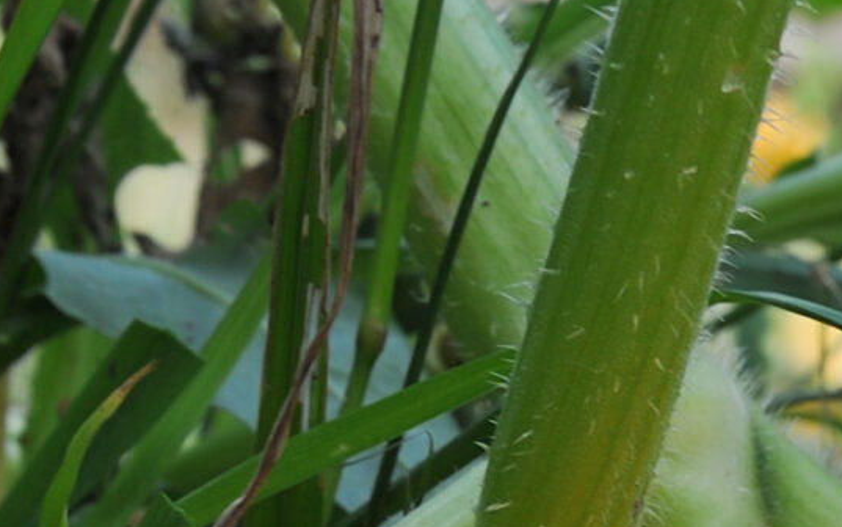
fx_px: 3902
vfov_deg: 7.4
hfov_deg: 11.9
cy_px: 1143
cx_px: 1199
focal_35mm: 170
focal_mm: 35
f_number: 11
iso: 200
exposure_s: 1/10
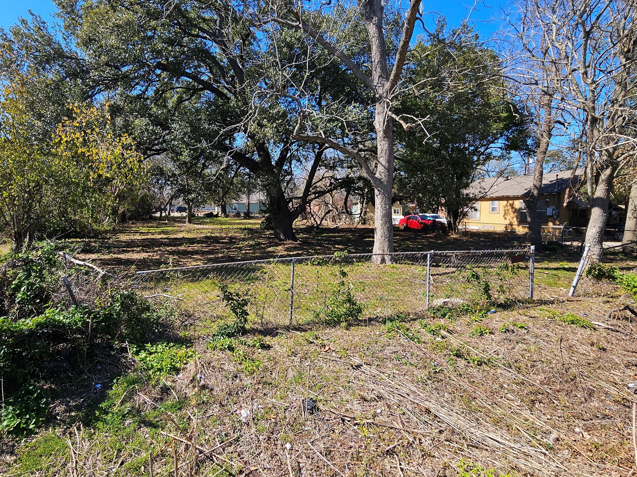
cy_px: 217
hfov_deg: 94.2
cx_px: 285
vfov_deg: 77.9
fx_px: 294
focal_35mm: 16
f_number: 2.2
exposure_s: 1/992
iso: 50
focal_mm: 2.2
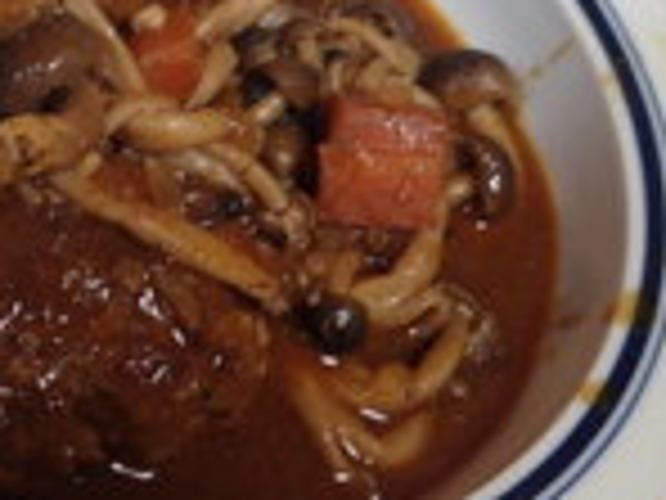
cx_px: -288
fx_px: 1462
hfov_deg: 22.0
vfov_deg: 19.2
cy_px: 104
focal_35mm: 76
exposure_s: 1/30
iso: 200
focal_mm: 4.5
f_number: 2
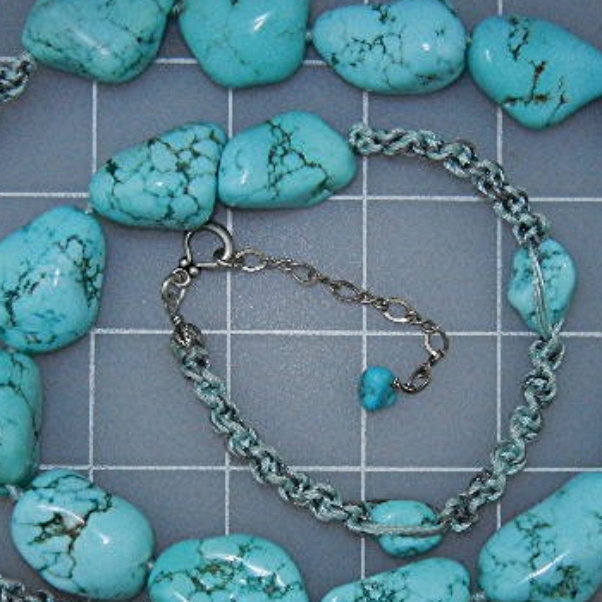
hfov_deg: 31.1
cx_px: 335
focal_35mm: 55
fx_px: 1082
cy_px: 363
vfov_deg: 31.0
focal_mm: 6.2
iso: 800
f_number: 7.2
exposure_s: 1/30
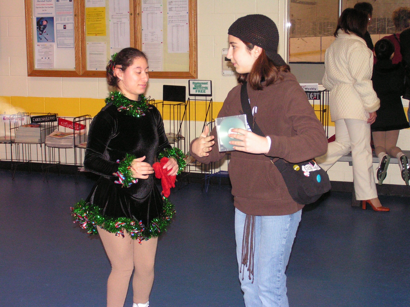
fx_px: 794
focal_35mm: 67
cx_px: 205
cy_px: 154
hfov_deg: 29.0
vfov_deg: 21.9
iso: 200
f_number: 3.2
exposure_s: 1/80
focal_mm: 11.1
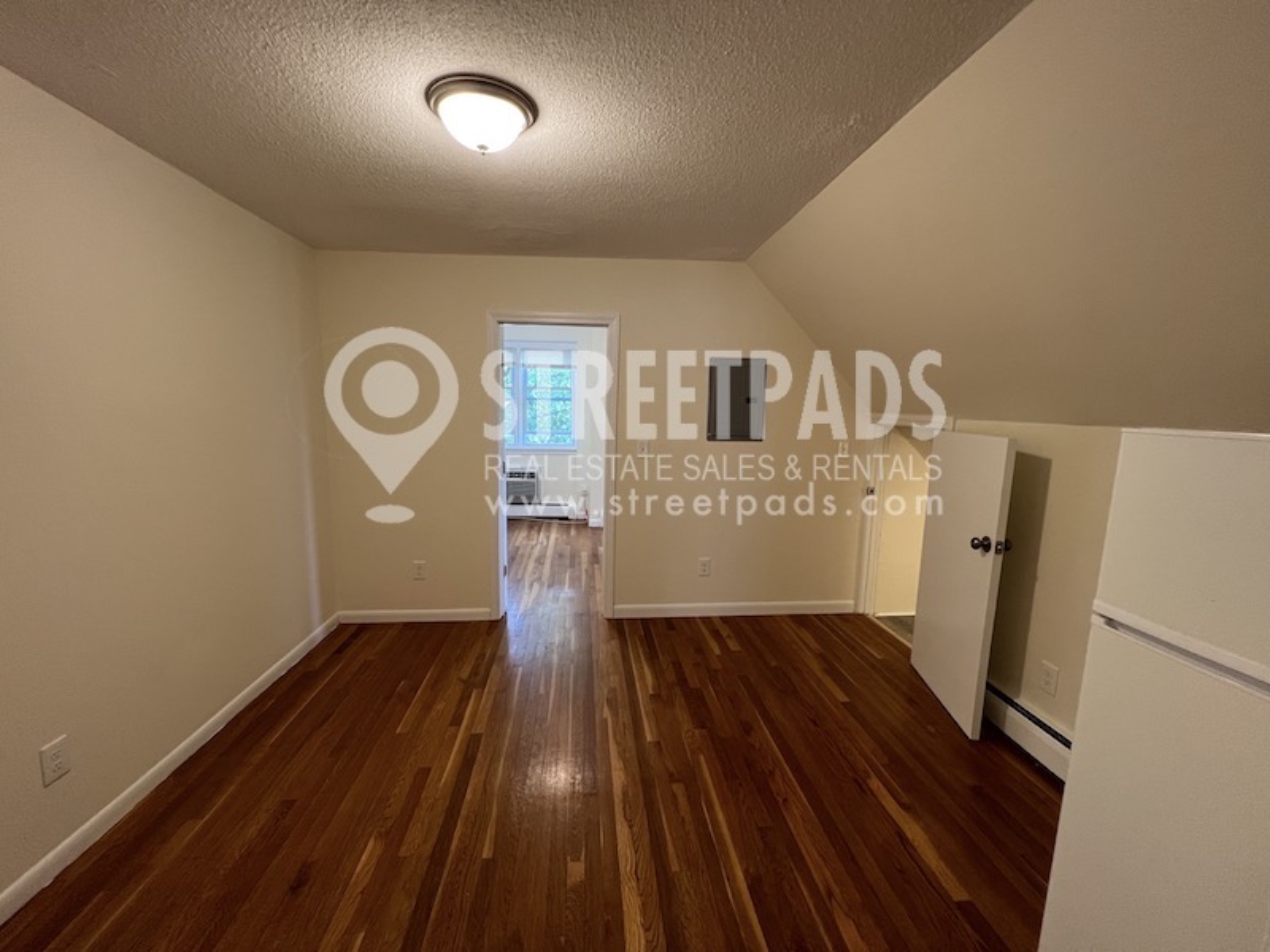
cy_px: 476
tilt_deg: -7.6
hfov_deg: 106.2
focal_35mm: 13
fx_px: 477
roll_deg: -1.2
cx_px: 635
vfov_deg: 89.9
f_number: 1.8
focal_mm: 1.57
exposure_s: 1/60
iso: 200
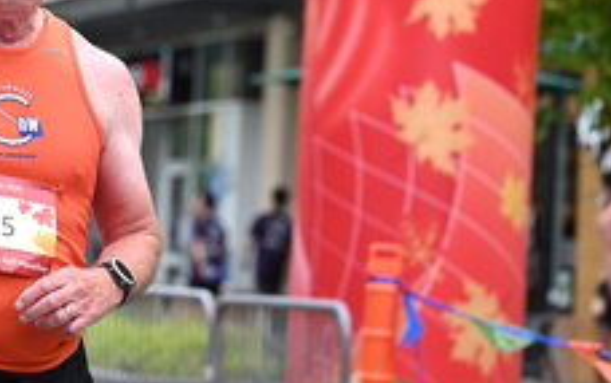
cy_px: 47
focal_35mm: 172
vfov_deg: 7.6
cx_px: 110
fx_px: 2867
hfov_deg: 12.1
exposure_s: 1/2000
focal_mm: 70
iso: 640
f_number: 2.8
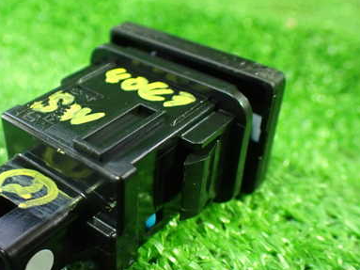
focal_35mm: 47
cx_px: 99
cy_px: 154
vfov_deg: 30.8
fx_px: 489
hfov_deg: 39.6
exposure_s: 1/30
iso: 1000
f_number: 2.3
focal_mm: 5.4
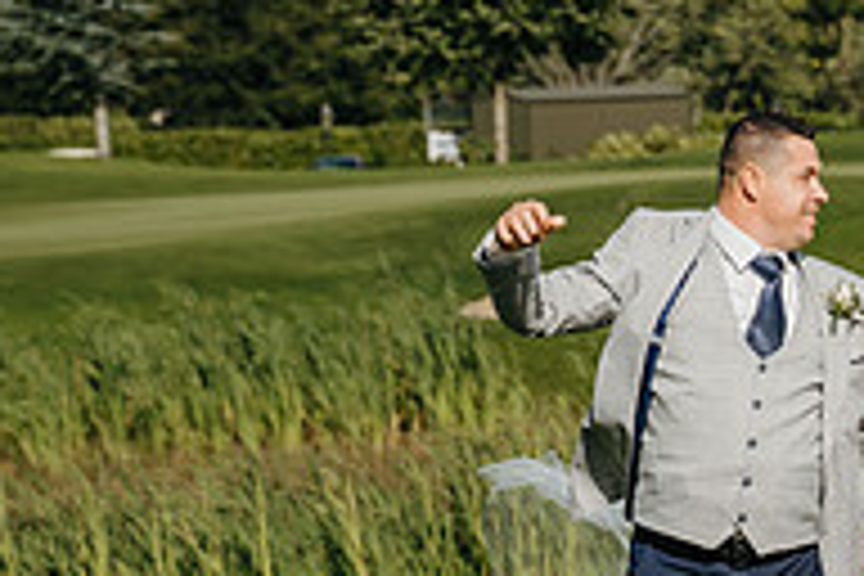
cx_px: 1102
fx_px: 5424
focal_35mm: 226
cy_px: 542
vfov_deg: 6.1
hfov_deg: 9.0
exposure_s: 1/1000
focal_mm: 75
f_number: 4.5
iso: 64
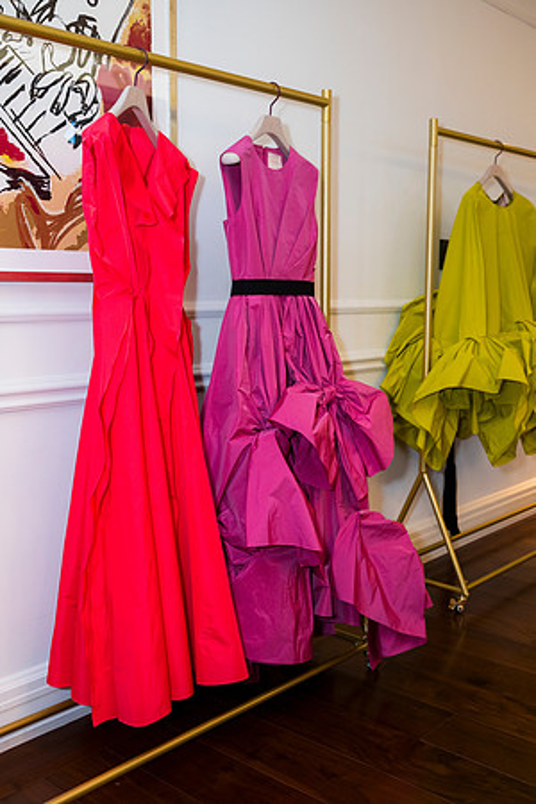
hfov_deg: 36.9
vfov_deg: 53.1
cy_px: 402
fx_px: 804
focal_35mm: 36
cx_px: 268
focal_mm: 36
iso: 800
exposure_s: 1/80
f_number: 4
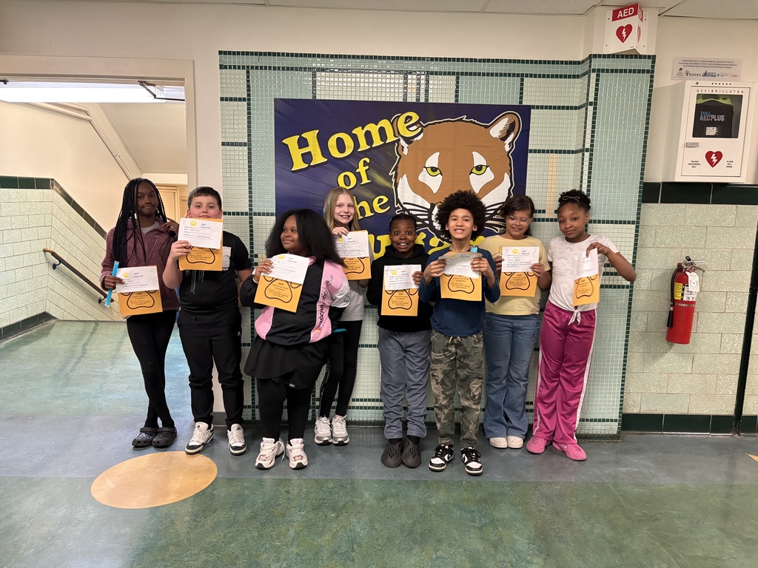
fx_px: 569
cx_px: 379
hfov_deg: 67.3
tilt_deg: -10.2
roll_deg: -0.5
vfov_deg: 53.1
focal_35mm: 26
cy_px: 284
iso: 400
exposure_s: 1/60
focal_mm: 5.96
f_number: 1.6
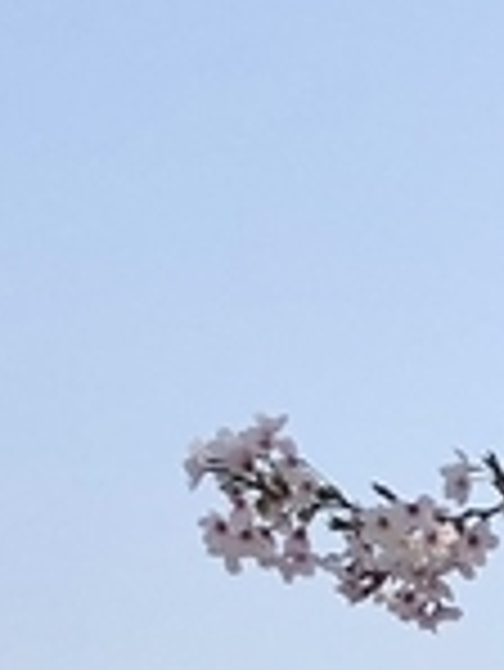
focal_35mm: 226
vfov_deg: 8.2
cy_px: 1430
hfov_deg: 6.5
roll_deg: +0.5
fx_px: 4381
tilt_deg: -0.6
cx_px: 680
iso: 20
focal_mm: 4
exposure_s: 1/1779
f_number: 1.8
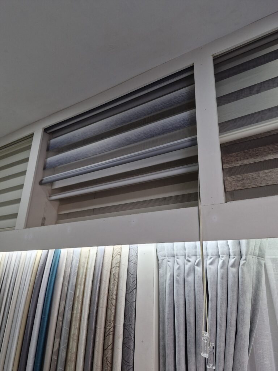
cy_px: 186
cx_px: 139
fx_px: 246
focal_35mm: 23
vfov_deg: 73.9
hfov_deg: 58.9
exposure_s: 1/180
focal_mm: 5.54
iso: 100
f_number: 1.8
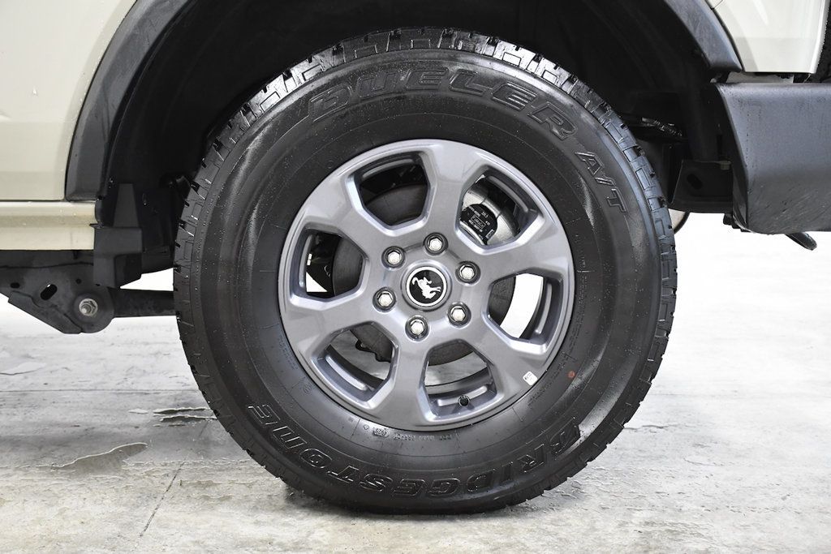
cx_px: 416
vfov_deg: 28.1
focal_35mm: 48
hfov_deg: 41.1
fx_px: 1108
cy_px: 277
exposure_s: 1/160
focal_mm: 32
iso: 2500
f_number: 4.5
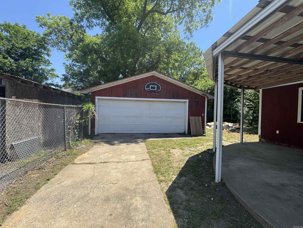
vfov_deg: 85.7
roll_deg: -1.3
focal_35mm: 14
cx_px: 152
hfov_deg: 102.1
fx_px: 123
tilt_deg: -2.0
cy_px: 114
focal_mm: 2.22
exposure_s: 1/804
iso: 40
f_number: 2.2
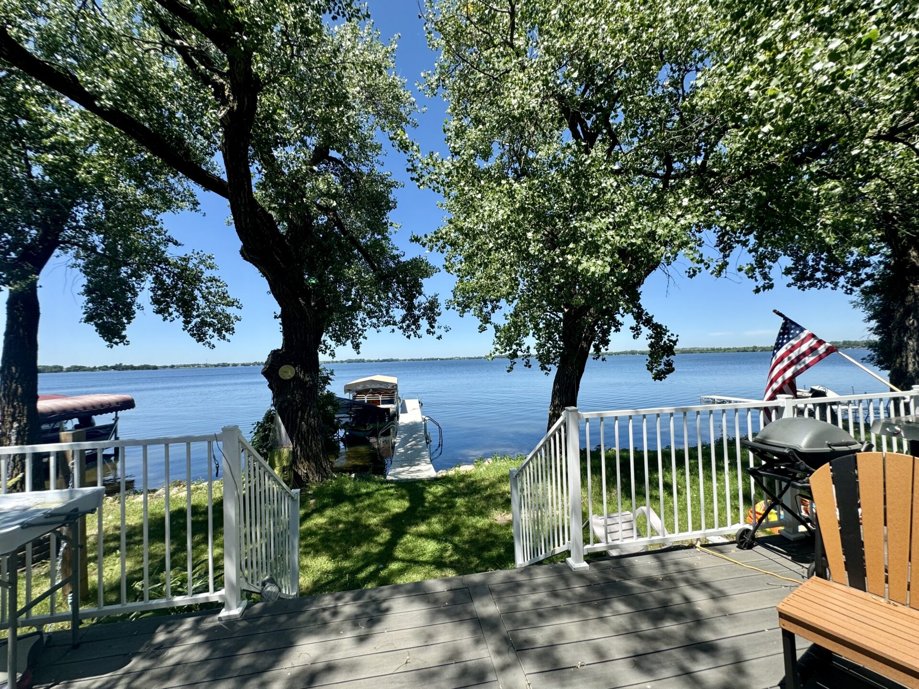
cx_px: 460
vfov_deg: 85.7
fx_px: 372
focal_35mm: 14
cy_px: 344
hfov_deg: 102.1
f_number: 2.2
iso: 50
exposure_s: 1/1277
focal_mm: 2.22
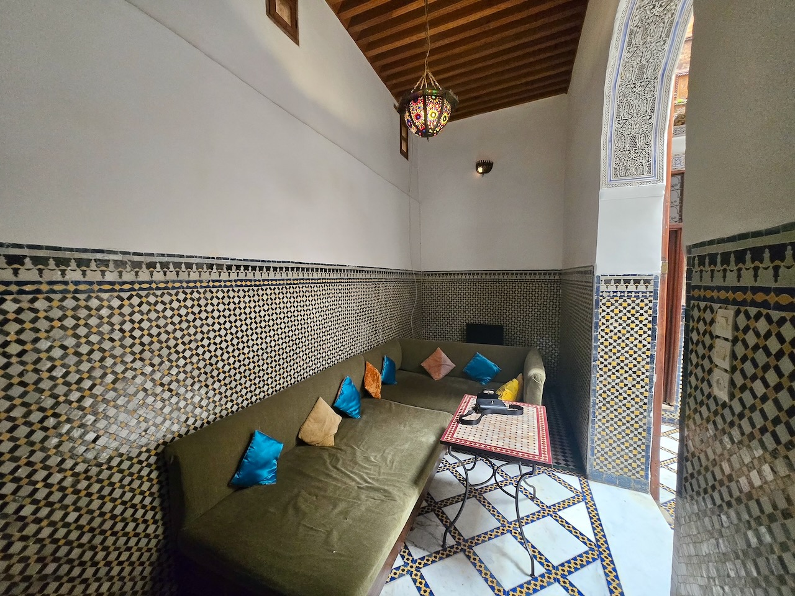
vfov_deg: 89.9
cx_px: 398
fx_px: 299
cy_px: 298
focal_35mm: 13
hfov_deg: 106.2
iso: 400
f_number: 2.2
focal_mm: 1.7
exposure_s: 1/50
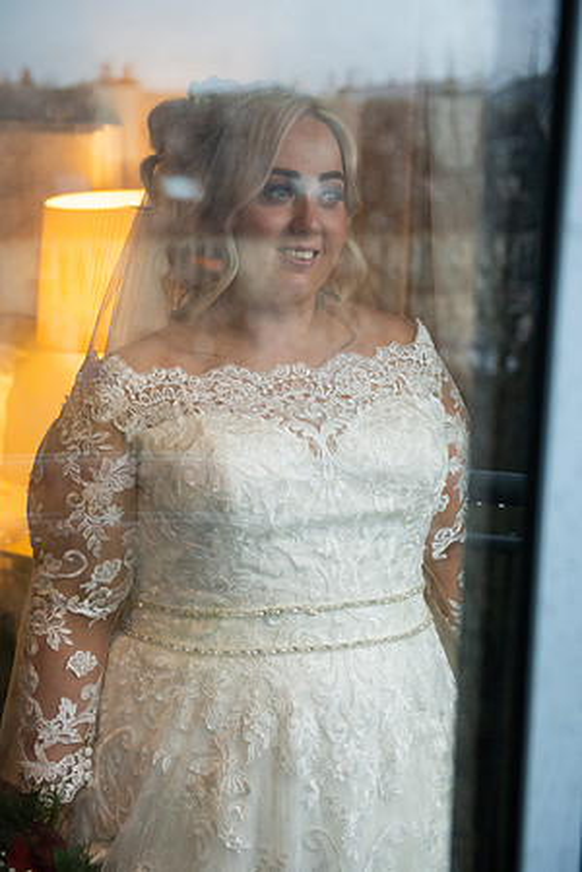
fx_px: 1261
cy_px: 436
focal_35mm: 52
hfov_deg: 26.0
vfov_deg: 38.2
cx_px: 291
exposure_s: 1/160
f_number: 3.5
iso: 800
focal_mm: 52
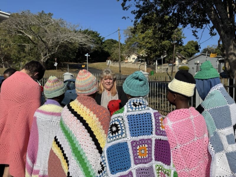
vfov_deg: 56.8
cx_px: 118
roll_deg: +1.3
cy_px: 88
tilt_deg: -2.0
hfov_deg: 71.6
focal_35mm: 24
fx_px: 164
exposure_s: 1/9009
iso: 80
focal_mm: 6.76
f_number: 1.78
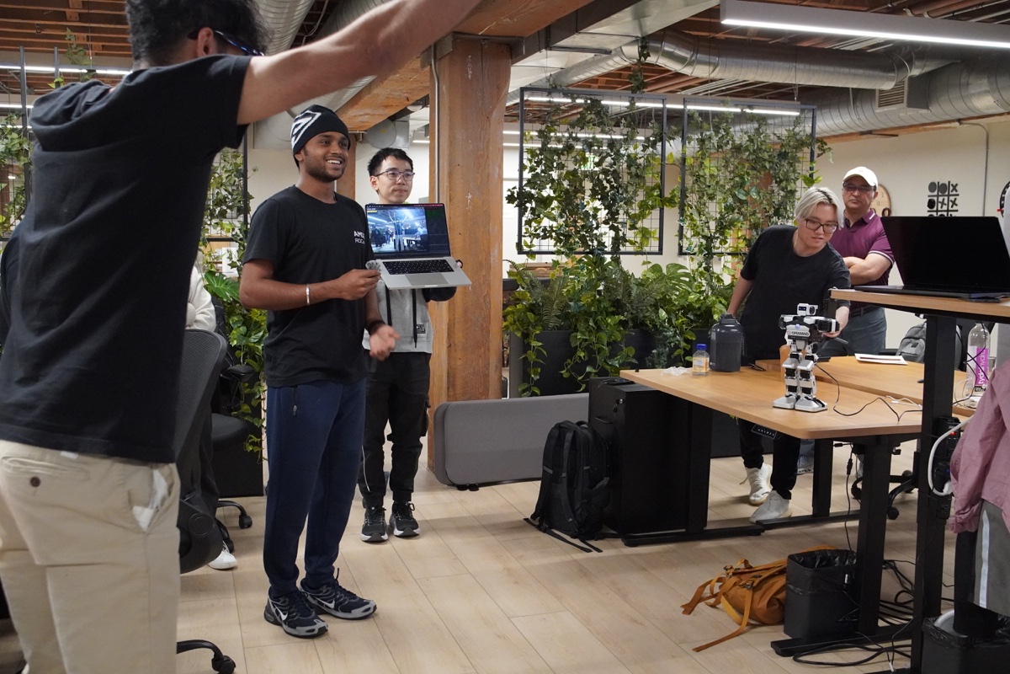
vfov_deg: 38.4
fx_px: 968
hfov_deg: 55.1
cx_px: 505
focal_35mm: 34
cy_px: 337
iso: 5000
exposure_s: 1/160
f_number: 4
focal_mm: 23
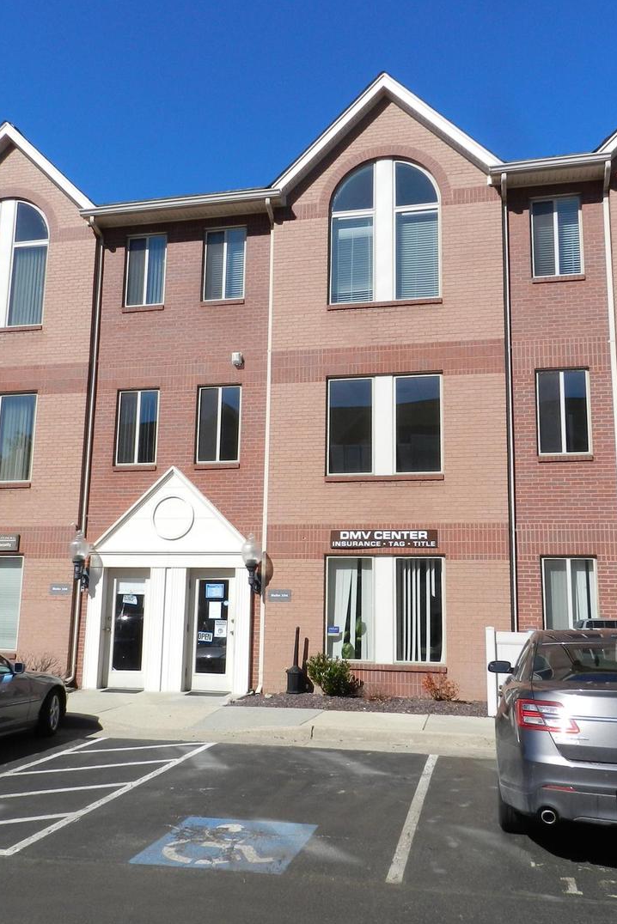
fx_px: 822
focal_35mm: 32
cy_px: 462
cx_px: 295
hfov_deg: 41.1
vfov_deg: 58.7
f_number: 4.5
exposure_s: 1/1000
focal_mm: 4
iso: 160
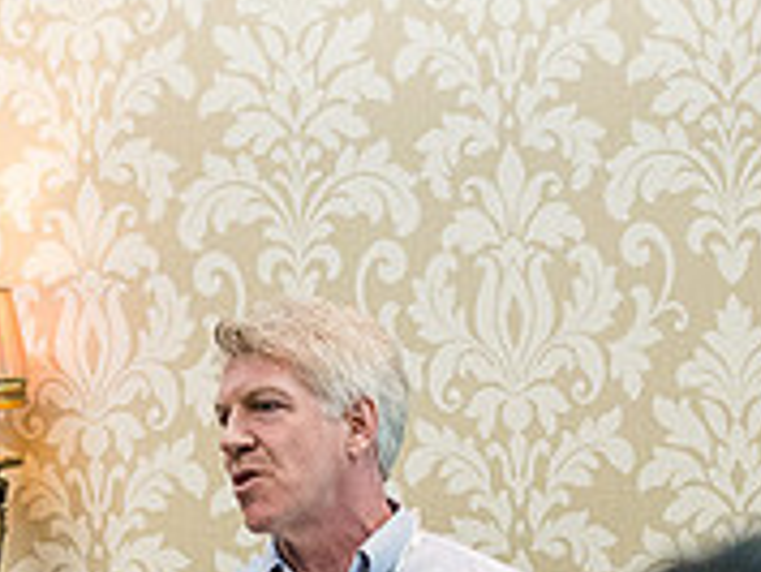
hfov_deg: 5.0
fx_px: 8734
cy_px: 824
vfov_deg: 3.7
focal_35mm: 397
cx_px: 348
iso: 3200
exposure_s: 1/200
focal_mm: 84
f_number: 3.5
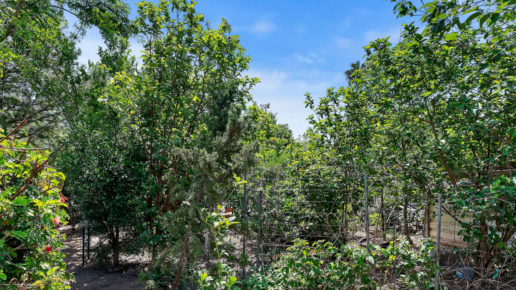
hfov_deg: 86.5
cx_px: 238
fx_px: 274
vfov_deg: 54.1
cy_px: 206
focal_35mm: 20
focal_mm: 14
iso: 500
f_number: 10
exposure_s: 1/320
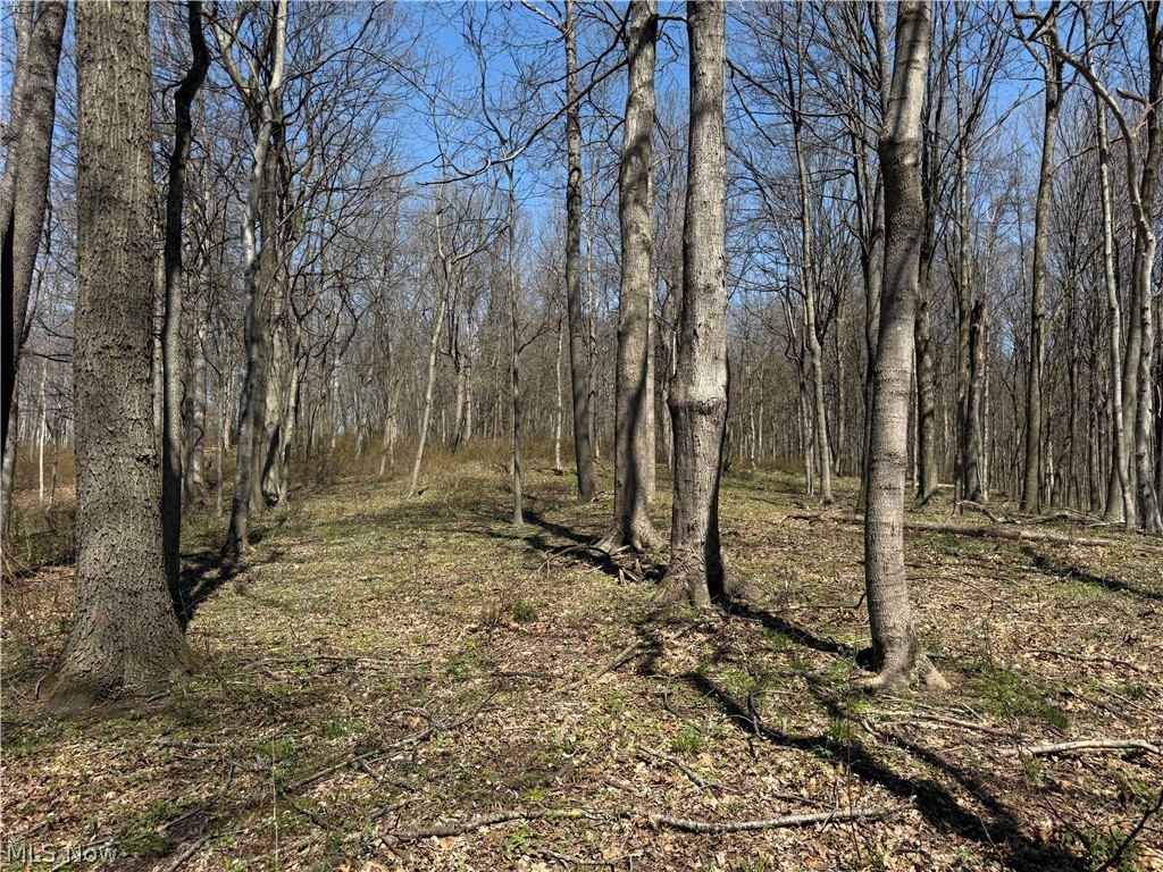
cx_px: 582
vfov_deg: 56.8
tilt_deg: +4.5
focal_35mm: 24
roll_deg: -2.9
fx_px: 806
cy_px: 436
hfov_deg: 71.6
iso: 80
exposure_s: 1/3584
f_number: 1.78
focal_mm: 6.76
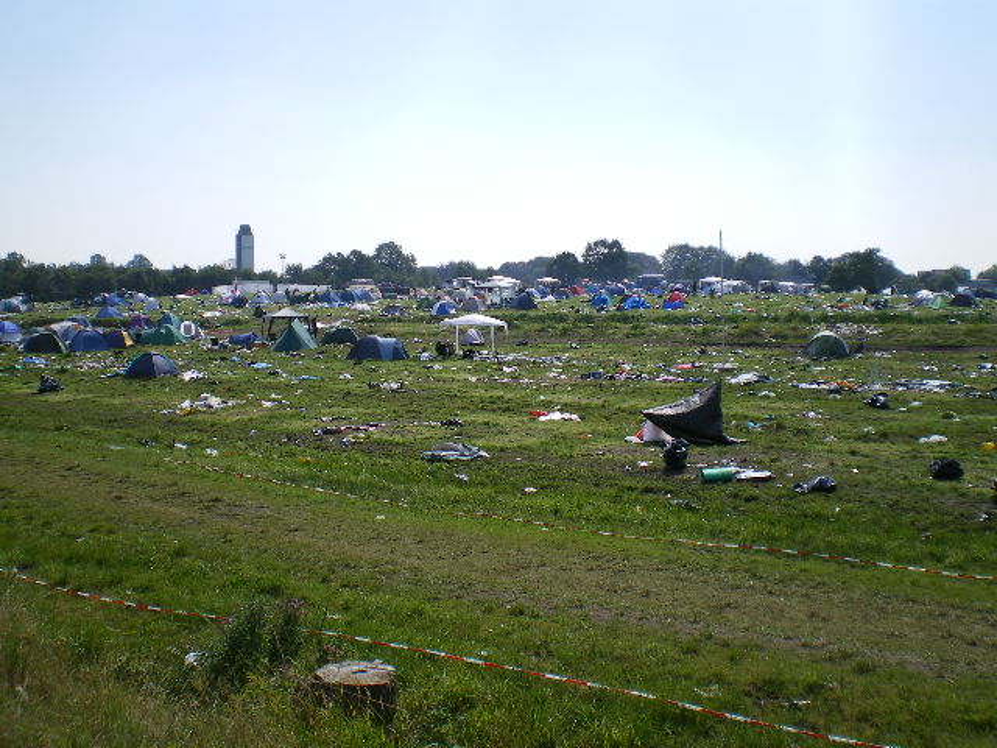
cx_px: 498
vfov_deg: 37.7
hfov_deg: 49.0
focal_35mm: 38
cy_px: 374
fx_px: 1094
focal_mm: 6.3
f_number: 4.6
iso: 64
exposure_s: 1/400
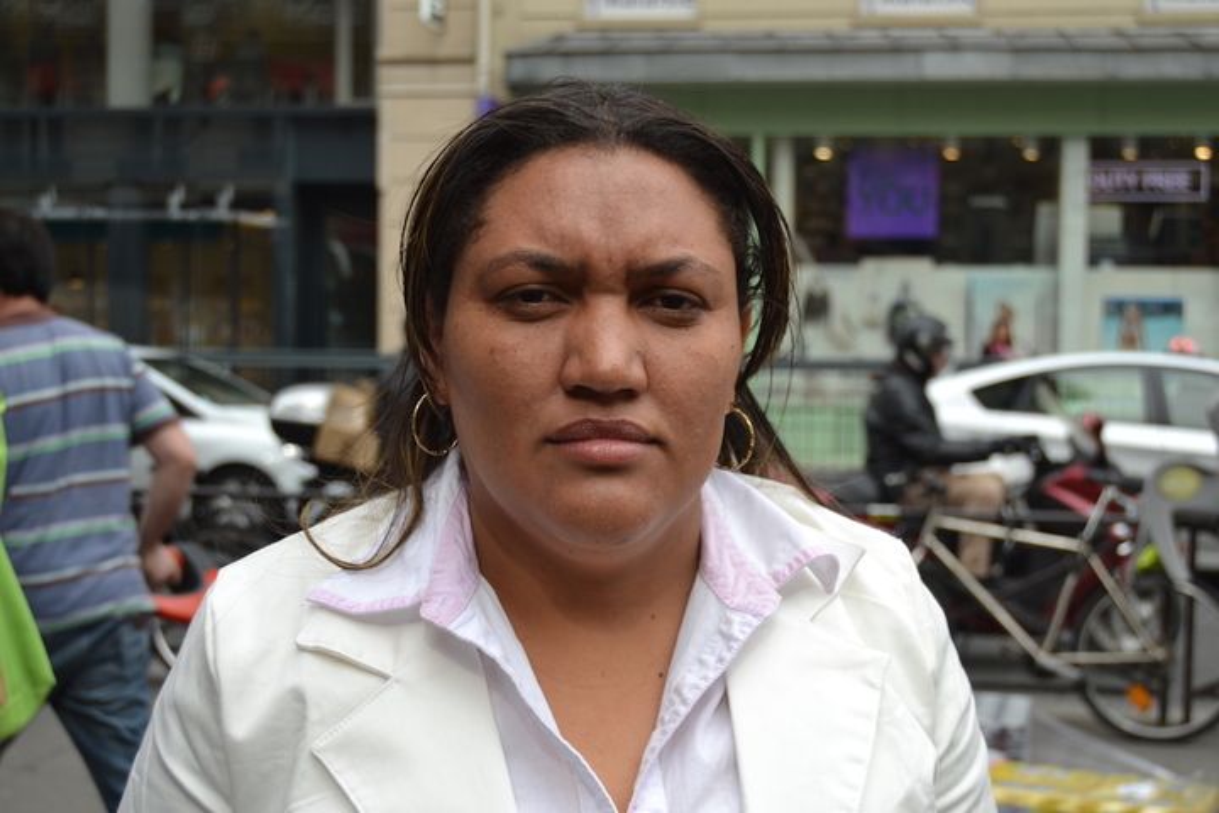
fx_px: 1930
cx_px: 610
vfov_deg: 23.8
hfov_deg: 35.1
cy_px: 406
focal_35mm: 57
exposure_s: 1/160
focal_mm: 38
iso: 100
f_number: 6.3
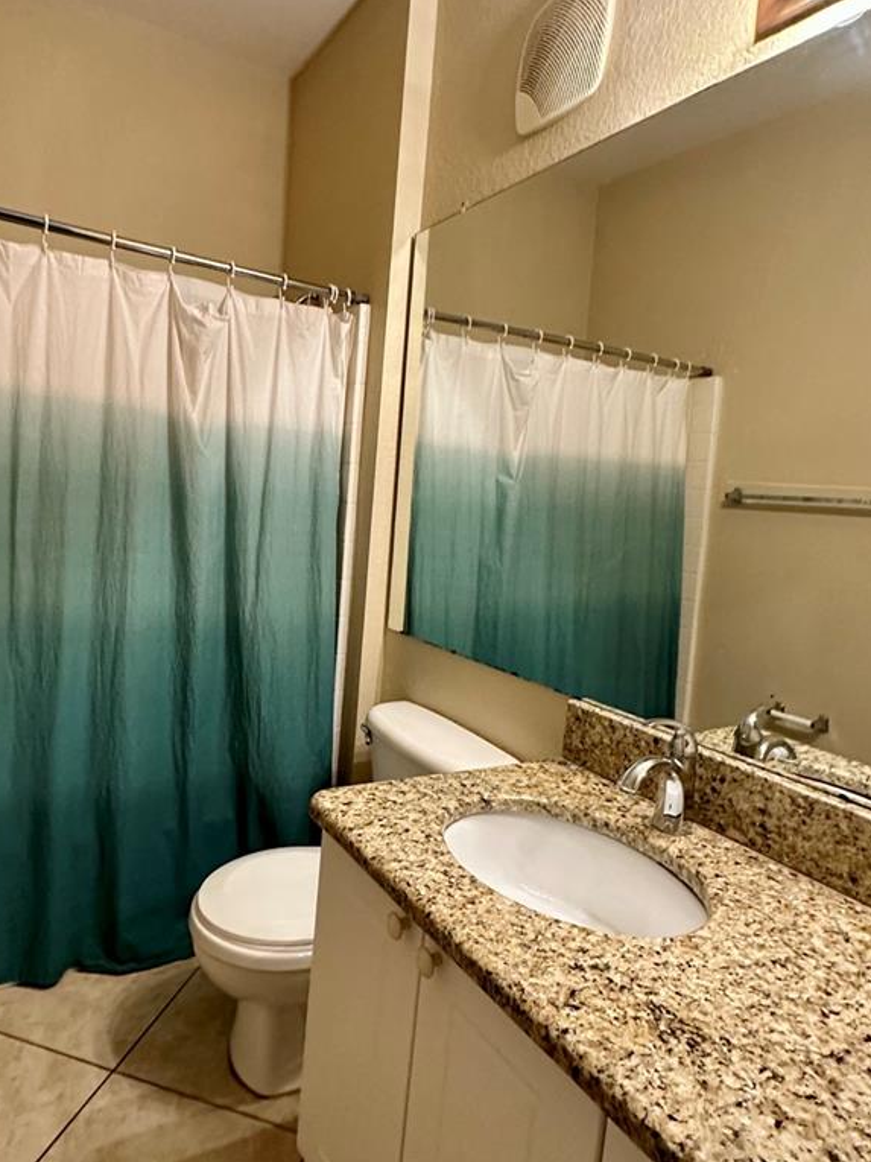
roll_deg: -3.5
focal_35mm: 22
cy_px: 592
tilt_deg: -5.0
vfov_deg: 76.4
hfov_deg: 60.8
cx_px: 372
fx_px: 738
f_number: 2.2
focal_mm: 2.22
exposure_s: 1/60
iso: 320
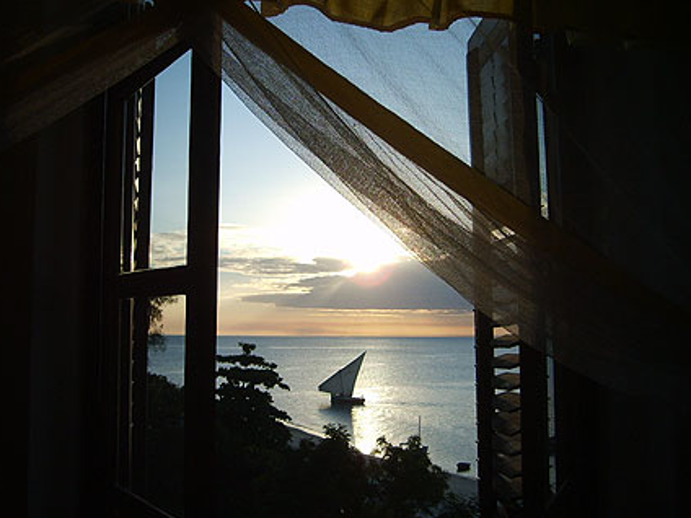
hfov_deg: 48.9
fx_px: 759
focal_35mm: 38
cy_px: 253
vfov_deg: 37.7
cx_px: 324
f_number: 7.1
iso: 50
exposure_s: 1/180
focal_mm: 5.8
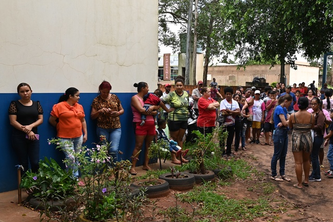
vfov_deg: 32.6
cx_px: 214
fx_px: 379
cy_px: 121
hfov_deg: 46.9
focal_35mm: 41
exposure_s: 1/125
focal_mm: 29
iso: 125
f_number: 5.6
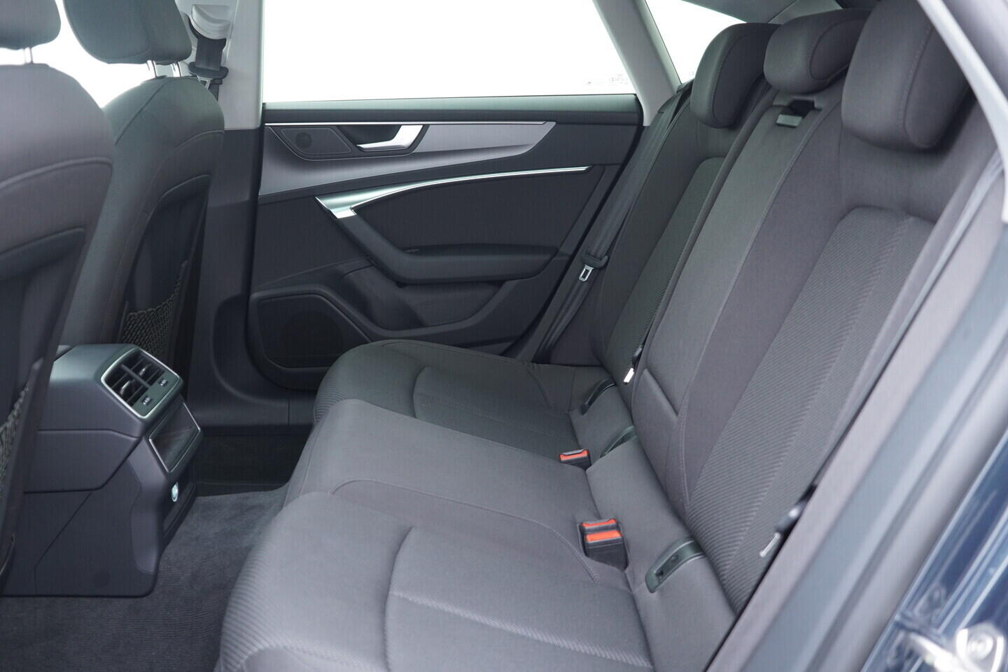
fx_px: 1008
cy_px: 336
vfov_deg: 36.9
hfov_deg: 53.1
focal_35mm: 36
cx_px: 504
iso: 800
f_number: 2.8
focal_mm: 24
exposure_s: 1/40
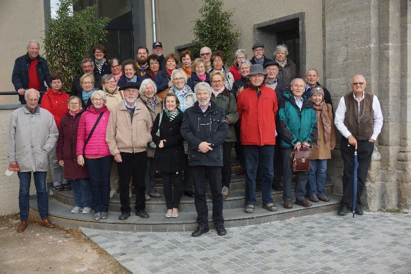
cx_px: 206
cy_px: 137
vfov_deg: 31.9
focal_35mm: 42
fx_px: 480
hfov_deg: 46.4
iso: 100
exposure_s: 1/90
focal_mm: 28
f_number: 4.5
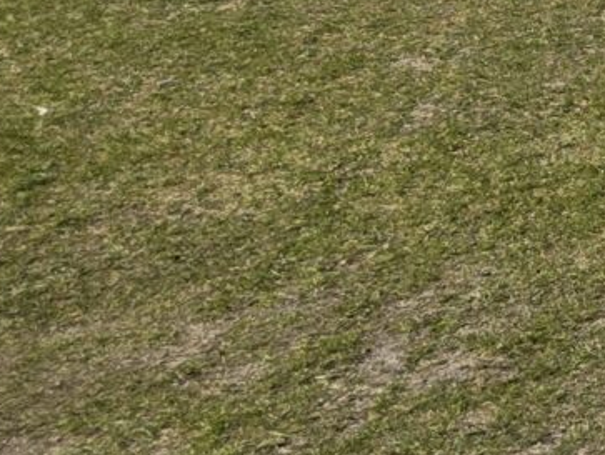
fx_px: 2834
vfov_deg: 8.3
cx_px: 2002
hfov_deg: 9.0
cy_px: -708
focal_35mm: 162
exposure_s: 1/6809
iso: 80
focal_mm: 6.3
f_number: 1.7
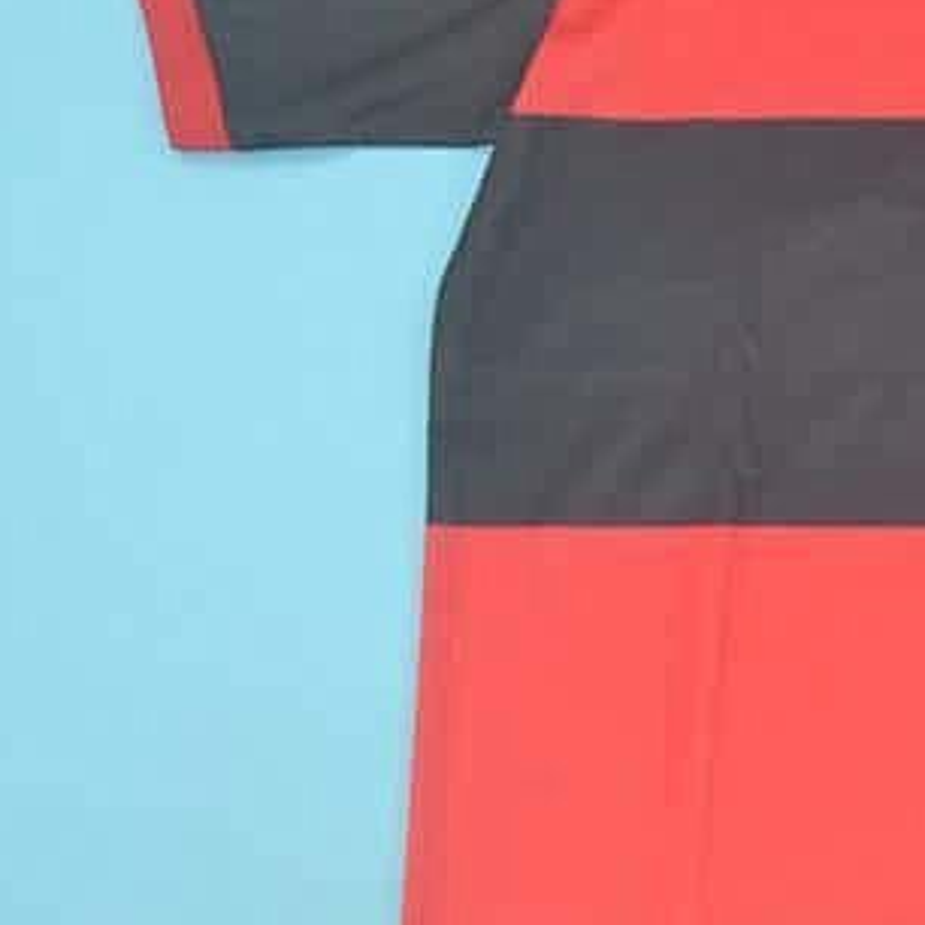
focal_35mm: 90
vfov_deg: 19.3
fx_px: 2721
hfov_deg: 18.5
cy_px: 396
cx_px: 1040
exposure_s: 1/100
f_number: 3.8
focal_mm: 20
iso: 200
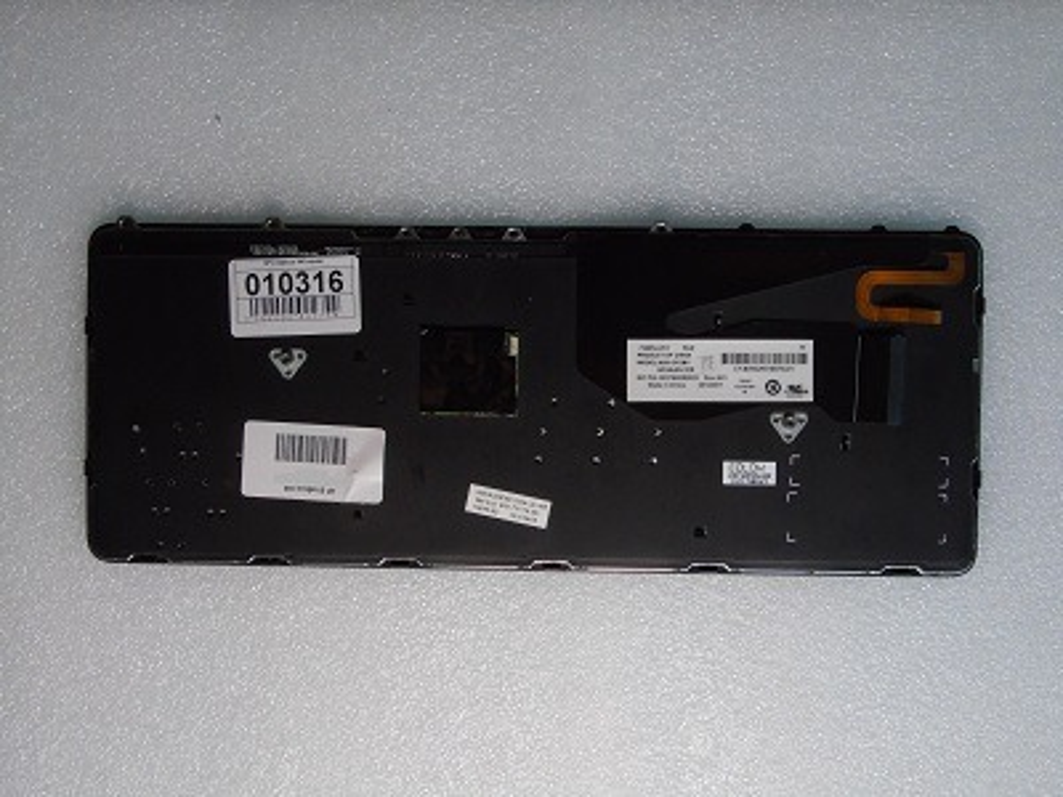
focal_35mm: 34
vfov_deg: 41.8
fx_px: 1044
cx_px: 532
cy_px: 398
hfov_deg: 54.0
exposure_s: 1/40
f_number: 5.9
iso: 400
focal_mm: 6.1
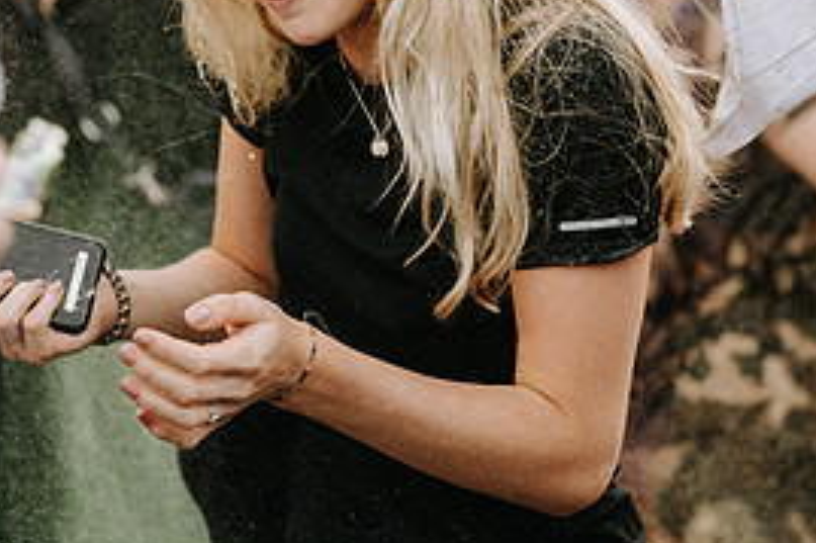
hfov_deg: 13.6
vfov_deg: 9.1
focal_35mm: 151
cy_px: 105
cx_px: 410
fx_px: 3420
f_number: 2.8
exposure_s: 1/400
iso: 250
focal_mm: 70
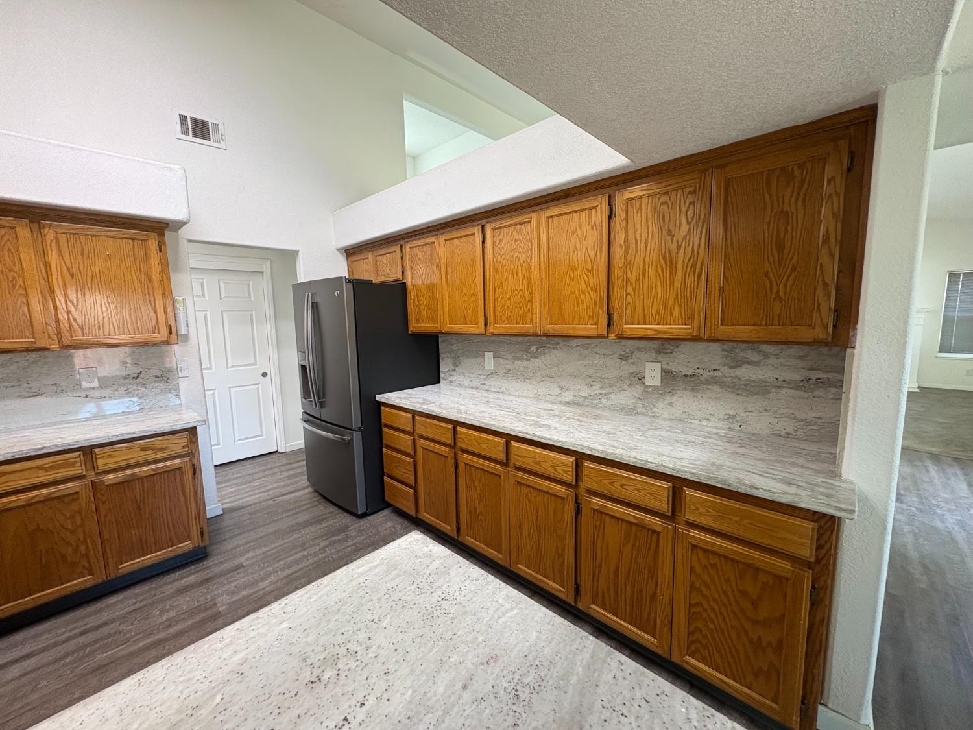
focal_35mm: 14
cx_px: 486
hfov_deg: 102.1
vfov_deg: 85.7
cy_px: 365
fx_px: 394
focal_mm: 2.22
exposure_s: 1/60
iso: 250
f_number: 2.2
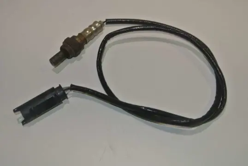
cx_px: 124
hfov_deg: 38.8
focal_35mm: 51
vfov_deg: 26.5
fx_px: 352
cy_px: 83
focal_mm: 18.9
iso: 200
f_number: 4.8
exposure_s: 1/60
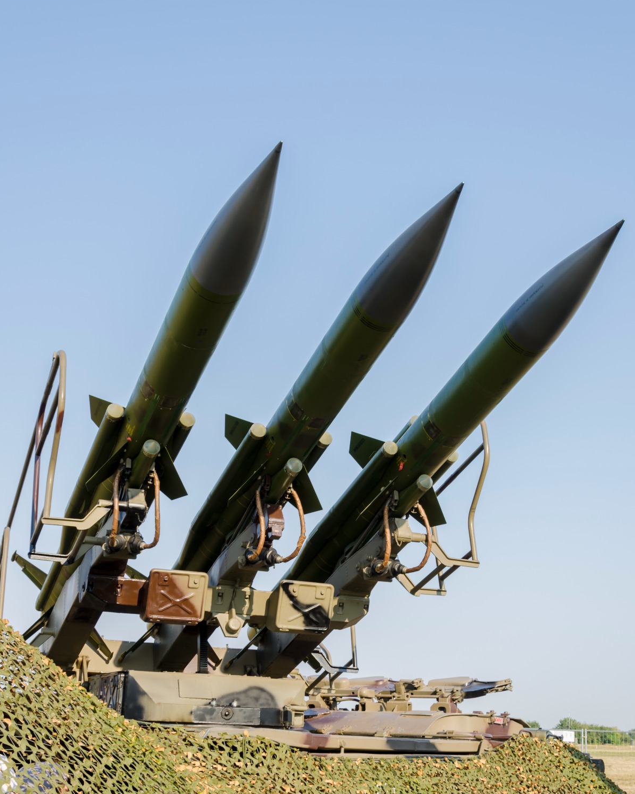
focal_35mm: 48
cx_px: 319
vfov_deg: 38.8
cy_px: 417
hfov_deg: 31.5
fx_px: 1128
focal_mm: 28
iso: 100
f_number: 10
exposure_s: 1/100
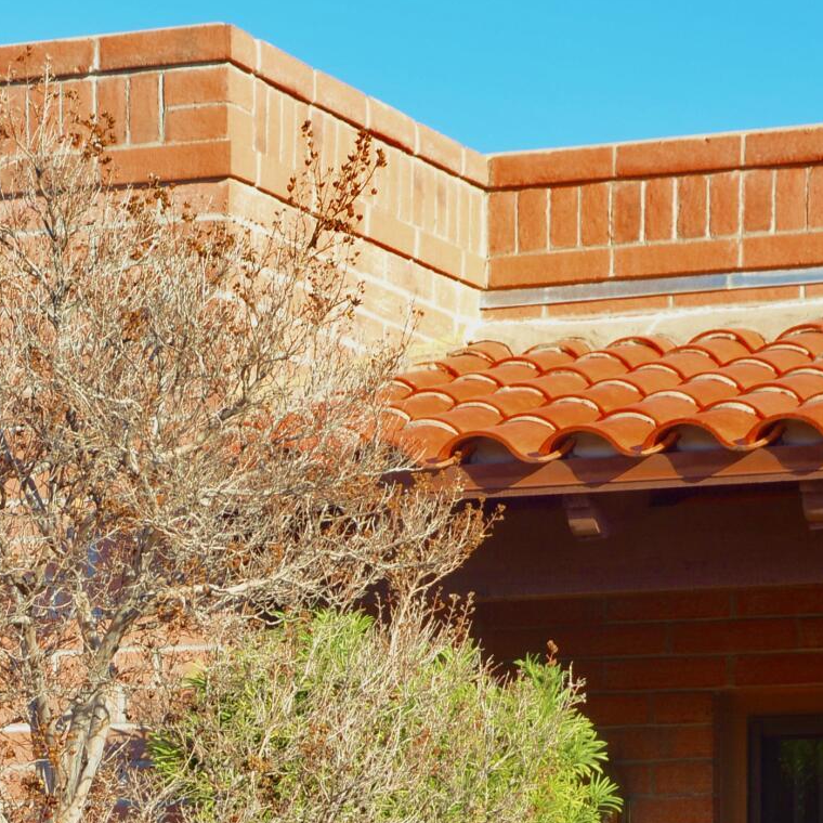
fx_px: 4331
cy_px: 975
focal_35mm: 161
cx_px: 49
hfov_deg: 10.8
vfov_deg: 10.7
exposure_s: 1/125
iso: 200
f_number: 11
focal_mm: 48
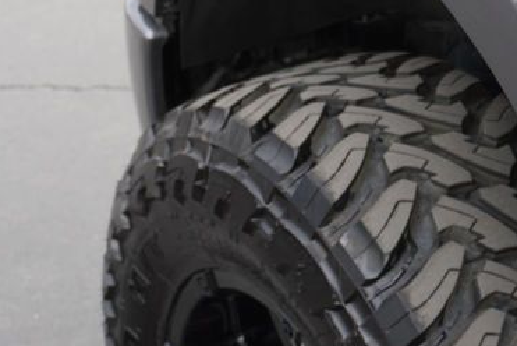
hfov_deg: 21.3
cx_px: 566
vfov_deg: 14.5
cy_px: -81
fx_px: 1308
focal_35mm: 91
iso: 100
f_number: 4.5
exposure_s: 1/60
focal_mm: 22
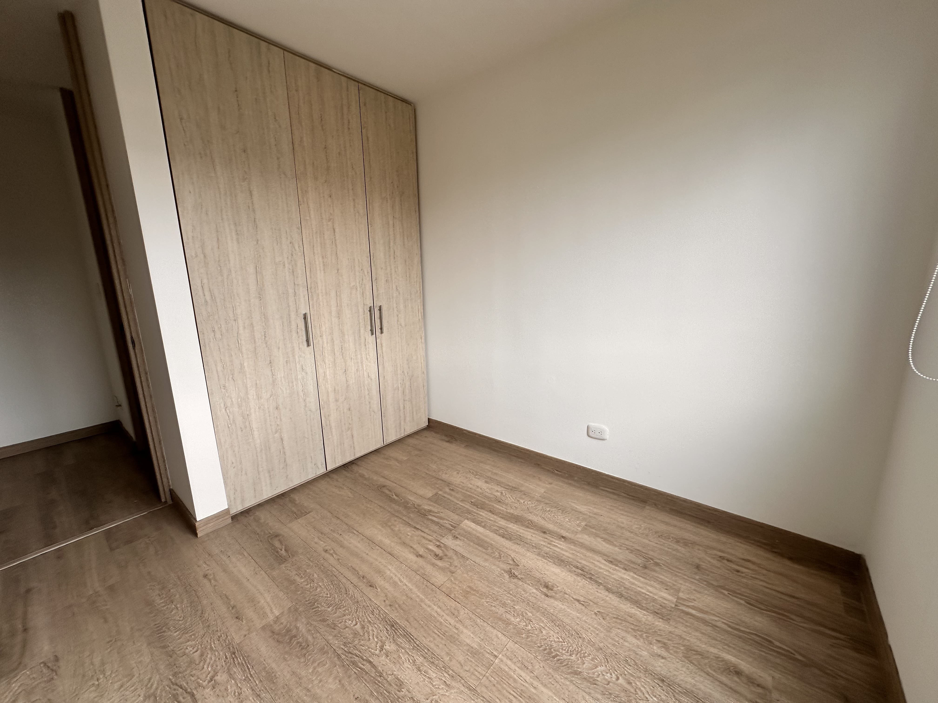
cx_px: 469
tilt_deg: -11.0
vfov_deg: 85.7
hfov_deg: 102.1
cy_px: 352
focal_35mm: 14
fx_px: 379
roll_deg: +0.8
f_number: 2.2
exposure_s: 1/213
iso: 40
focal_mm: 2.22
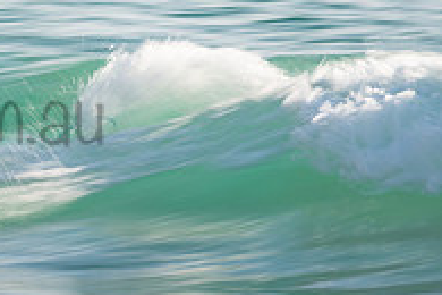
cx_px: -136
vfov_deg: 0.9
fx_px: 18219
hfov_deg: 1.4
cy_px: 92
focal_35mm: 1484
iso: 31
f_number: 11
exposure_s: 1/20
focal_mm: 500
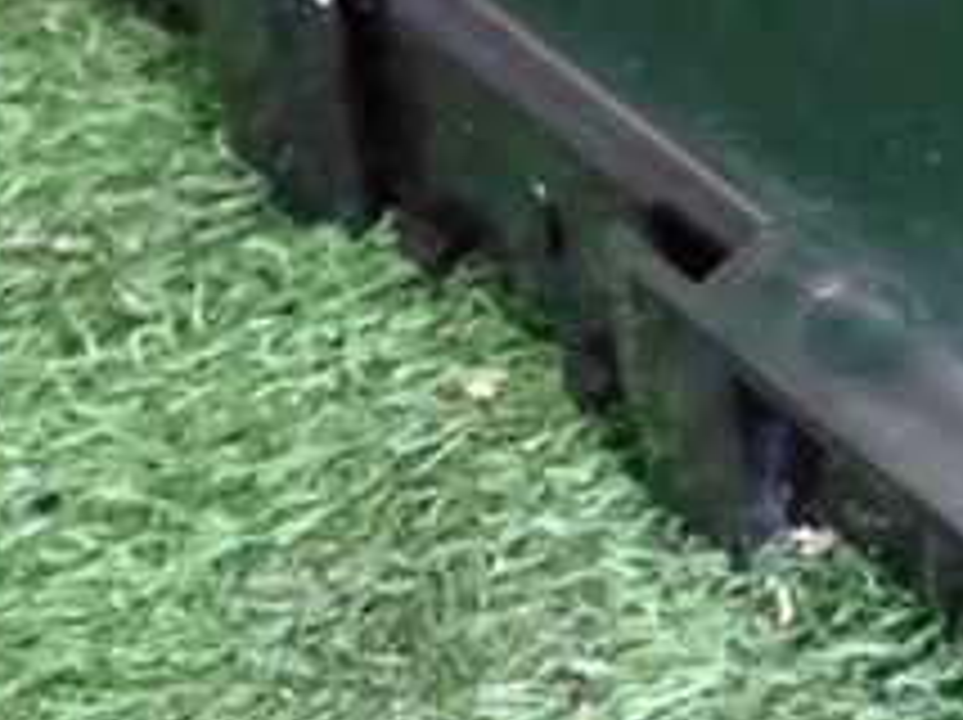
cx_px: 922
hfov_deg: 11.3
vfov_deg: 8.4
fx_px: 4835
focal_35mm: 174
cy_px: -108
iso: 3200
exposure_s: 1/40
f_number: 3.6
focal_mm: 11.09
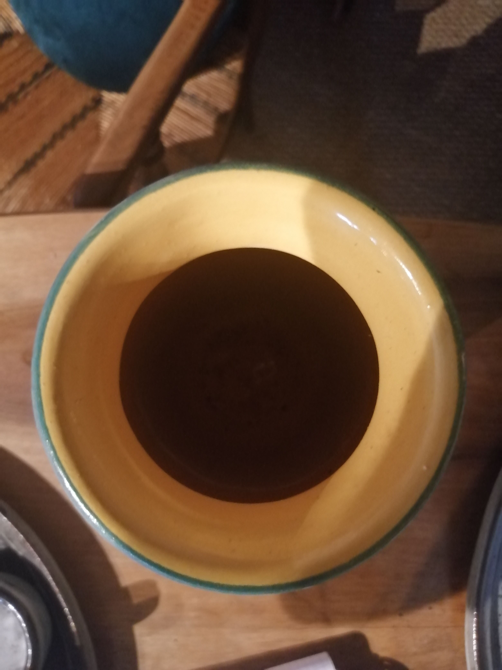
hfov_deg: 53.1
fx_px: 503
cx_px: 251
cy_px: 335
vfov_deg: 67.3
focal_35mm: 26
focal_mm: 3.6
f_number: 1.8
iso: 640
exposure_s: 1/25
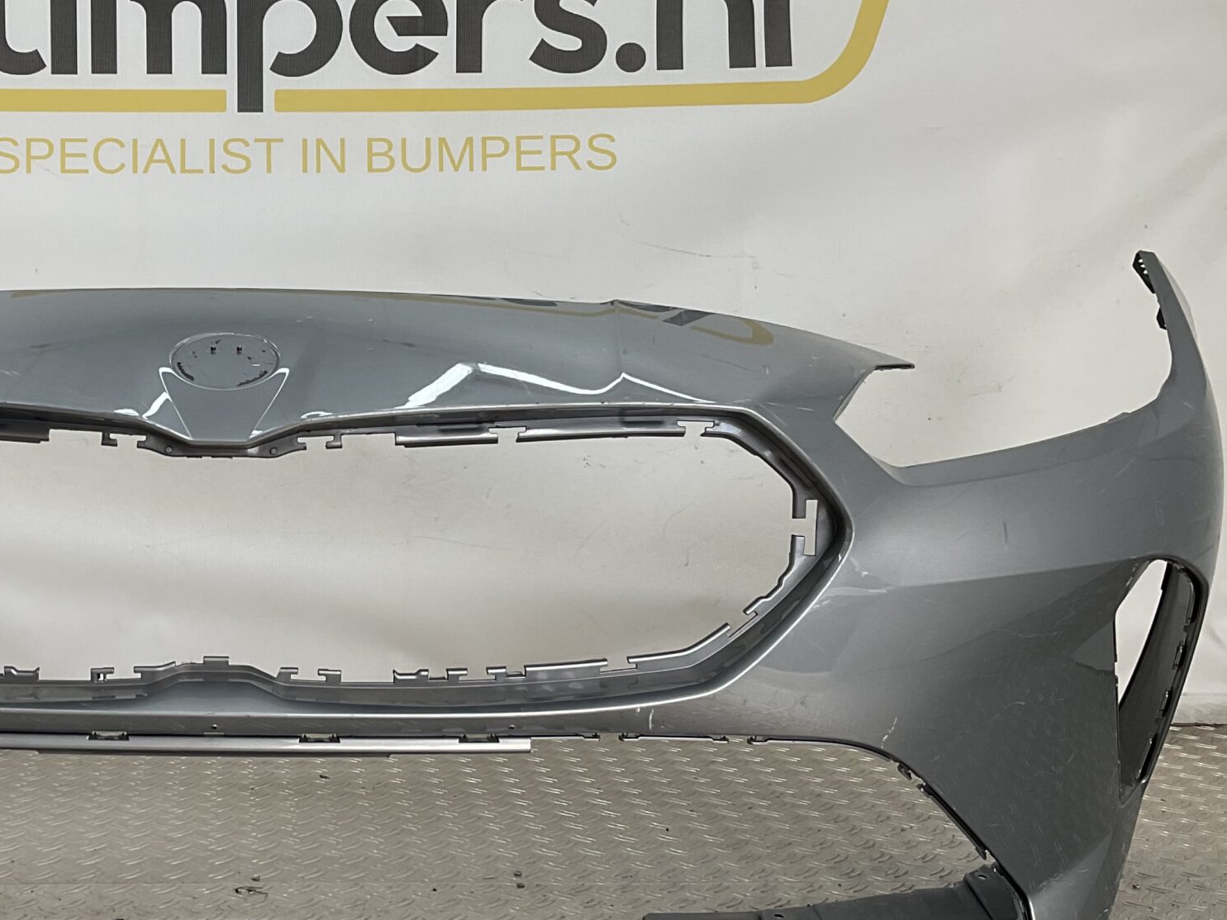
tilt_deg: -7.4
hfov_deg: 36.9
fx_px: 1772
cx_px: 257
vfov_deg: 29.1
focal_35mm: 50
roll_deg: -1.1
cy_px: 490
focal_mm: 3
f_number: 1.8
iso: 16
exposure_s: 1/185
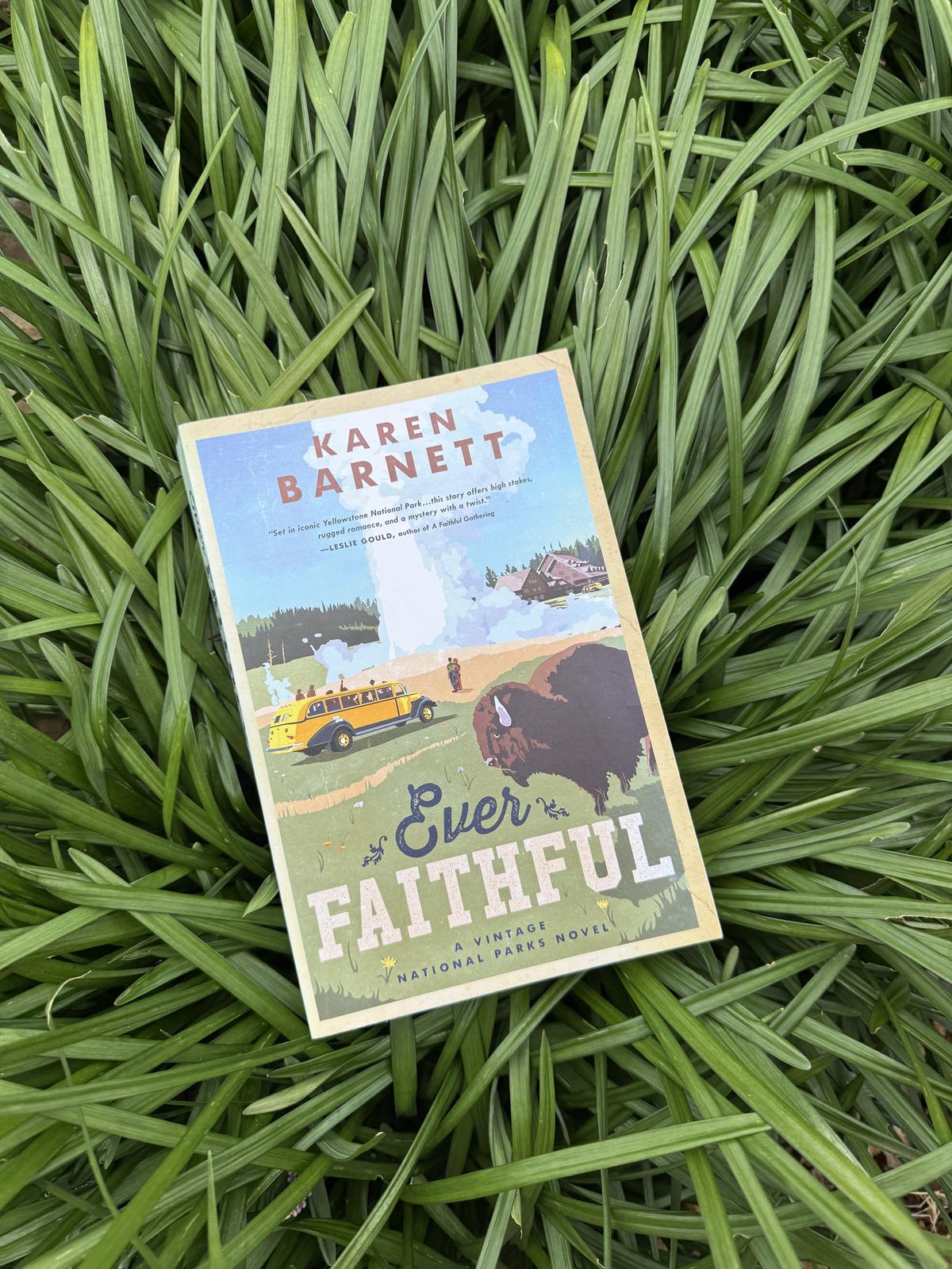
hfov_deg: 56.8
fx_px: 880
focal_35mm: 24
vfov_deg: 71.6
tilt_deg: -85.5
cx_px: 476
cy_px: 634
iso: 80
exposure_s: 1/2703
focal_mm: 6.76
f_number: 1.78
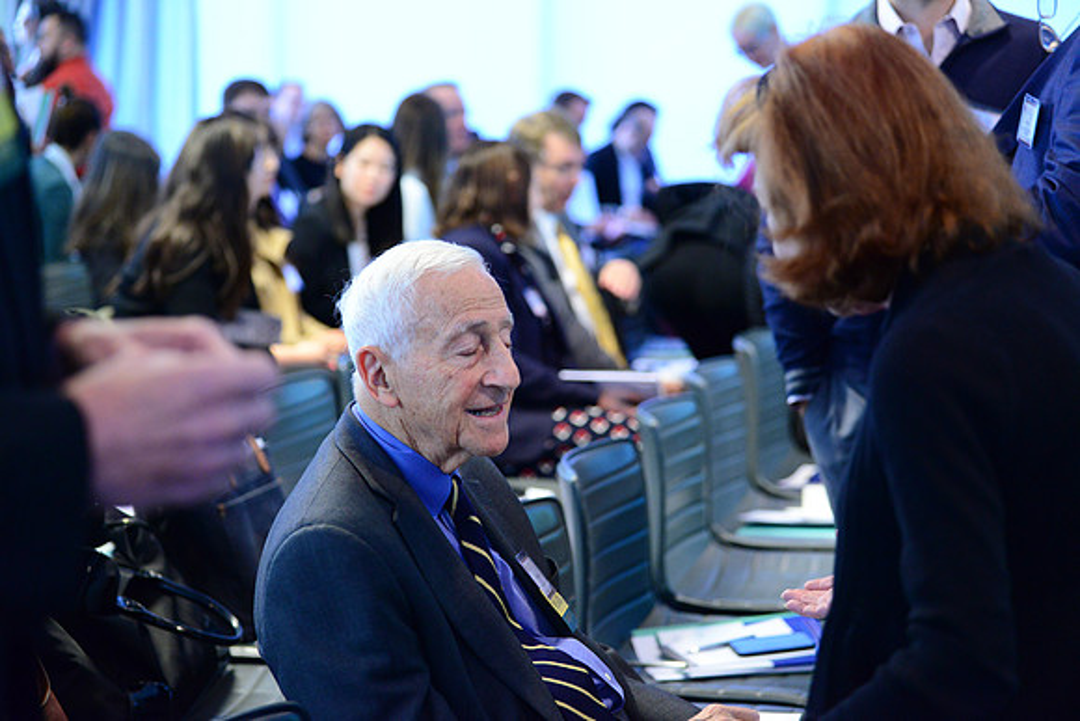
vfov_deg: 19.5
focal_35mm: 70
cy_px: 360
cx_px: 540
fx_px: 2100
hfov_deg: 28.8
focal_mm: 70
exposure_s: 1/80
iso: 4000
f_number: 2.8
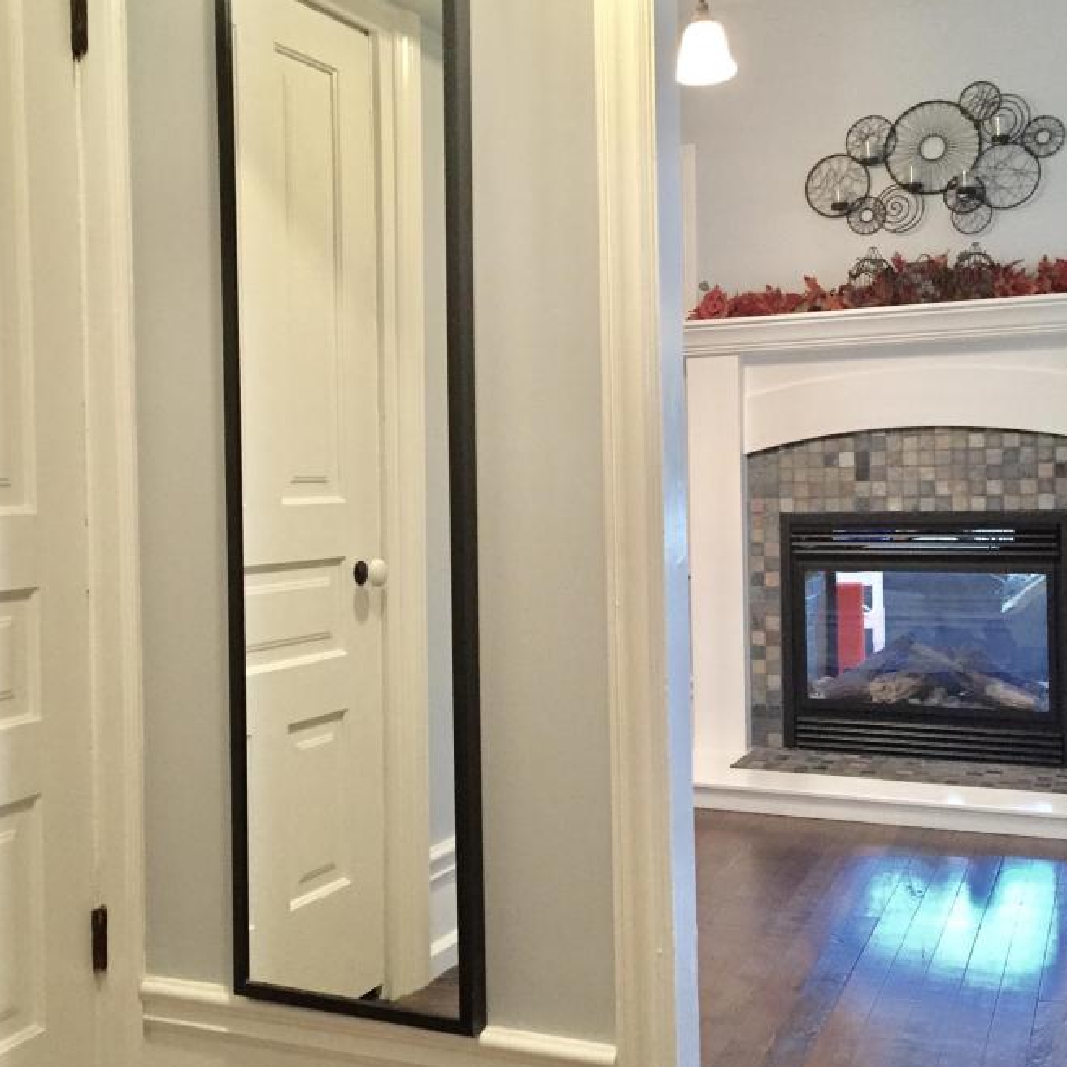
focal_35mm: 40
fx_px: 1395
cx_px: 454
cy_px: 517
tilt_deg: -1.6
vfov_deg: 41.9
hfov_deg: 41.8
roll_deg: +0.9
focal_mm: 4.15
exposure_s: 1/30
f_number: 2.2
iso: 250
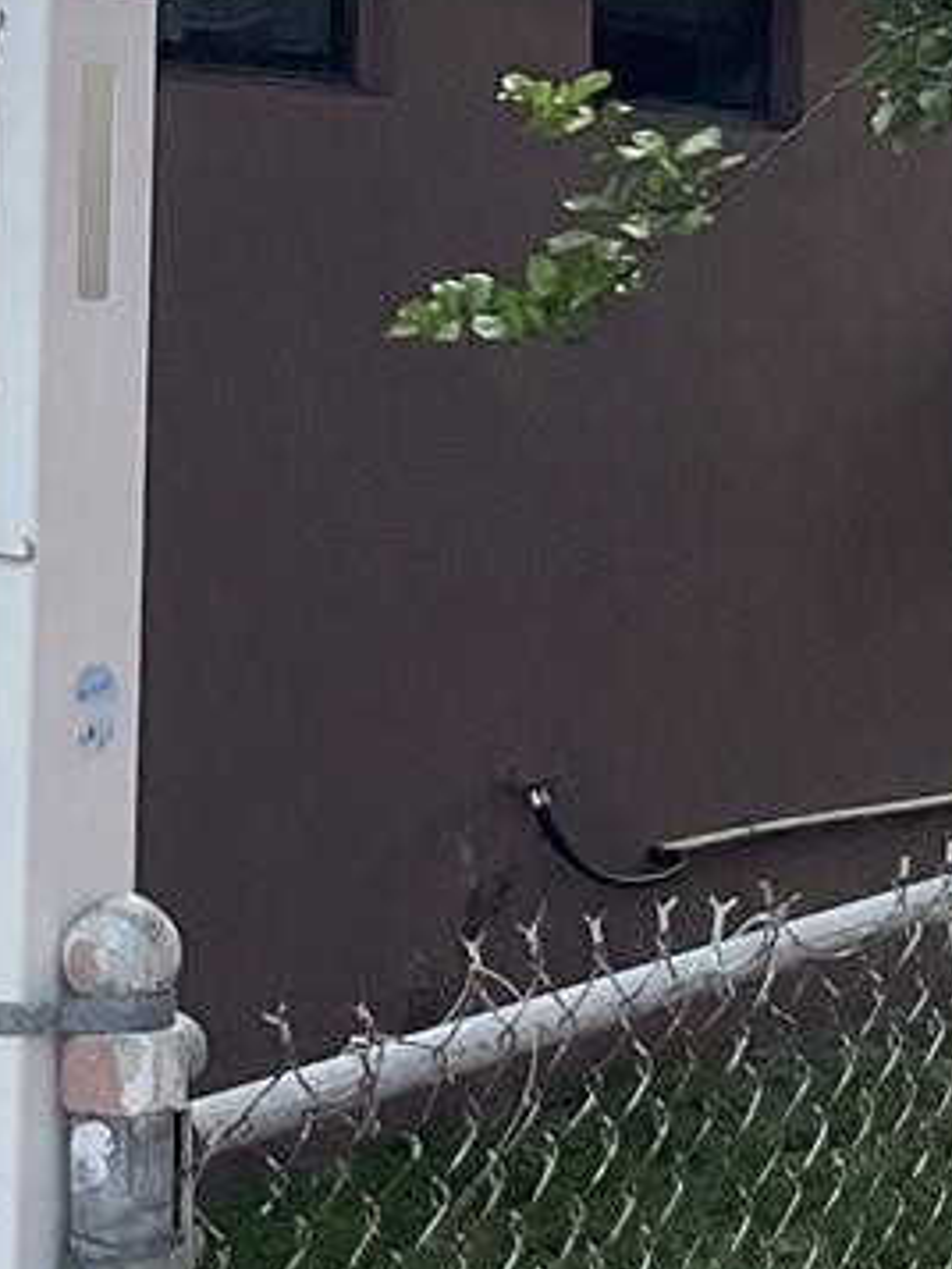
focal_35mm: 130
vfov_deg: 14.9
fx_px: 4764
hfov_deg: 11.3
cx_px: 96
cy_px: 36
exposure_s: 1/1534
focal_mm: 3
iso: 16
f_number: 1.8
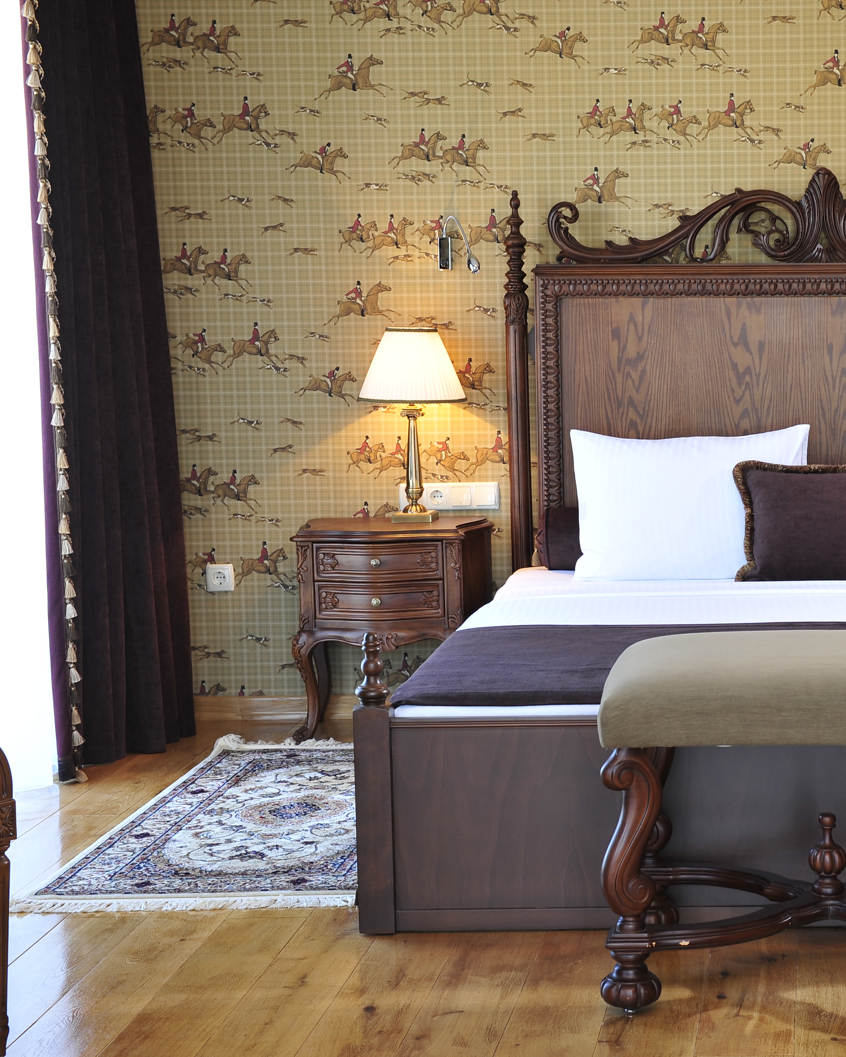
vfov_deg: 26.8
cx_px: 774
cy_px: 531
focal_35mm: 71
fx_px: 2222
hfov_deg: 21.1
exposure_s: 1/2.5
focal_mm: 50
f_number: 9
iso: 200
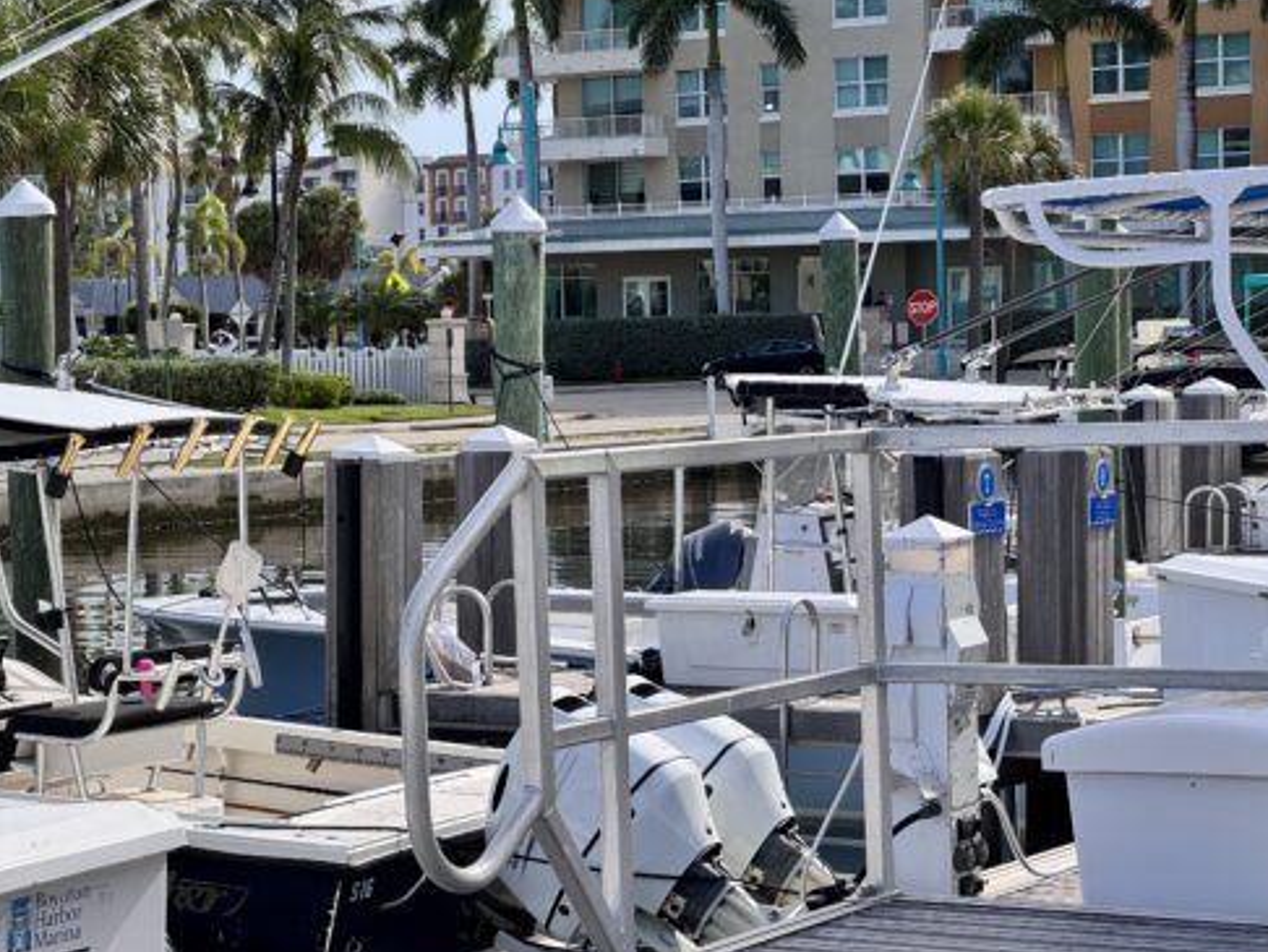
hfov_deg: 20.6
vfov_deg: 15.6
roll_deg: +1.4
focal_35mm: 95
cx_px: 571
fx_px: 3482
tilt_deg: -4.9
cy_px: 522
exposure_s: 1/567
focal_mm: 9
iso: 25
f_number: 2.8
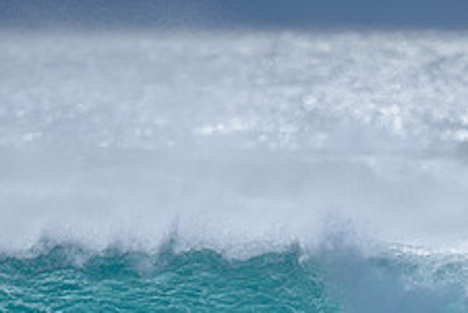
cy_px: 387
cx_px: 497
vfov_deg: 0.7
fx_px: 26705
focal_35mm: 2053
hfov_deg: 1.0
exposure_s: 1/2000
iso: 125
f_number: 6.3
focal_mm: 800
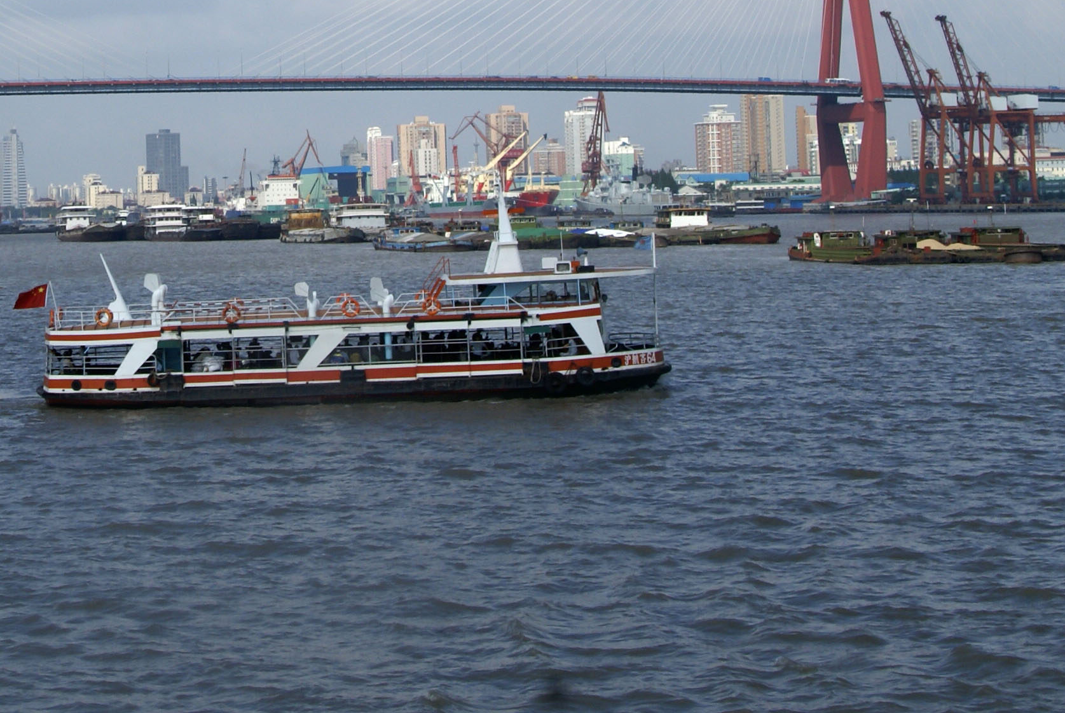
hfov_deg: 19.4
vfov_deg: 13.0
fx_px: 3081
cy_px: -70
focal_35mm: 104
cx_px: 209
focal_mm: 30
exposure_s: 1/200
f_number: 13
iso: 100
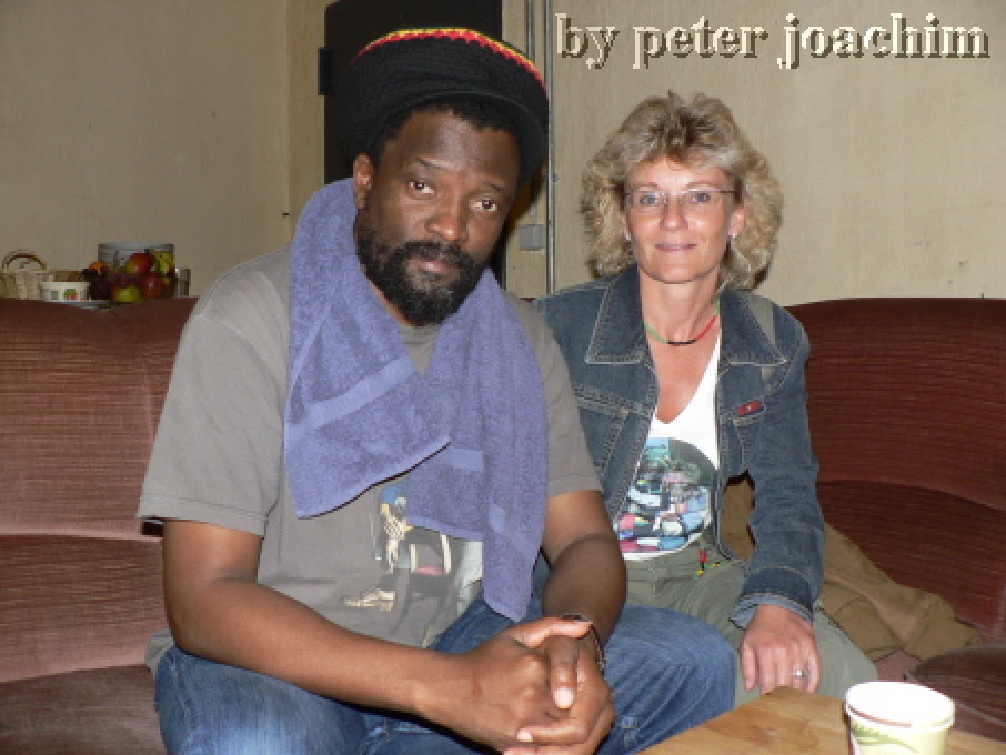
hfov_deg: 52.6
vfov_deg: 40.7
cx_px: 503
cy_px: 378
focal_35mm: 35
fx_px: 1017
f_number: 2.8
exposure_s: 1/60
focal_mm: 6
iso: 150
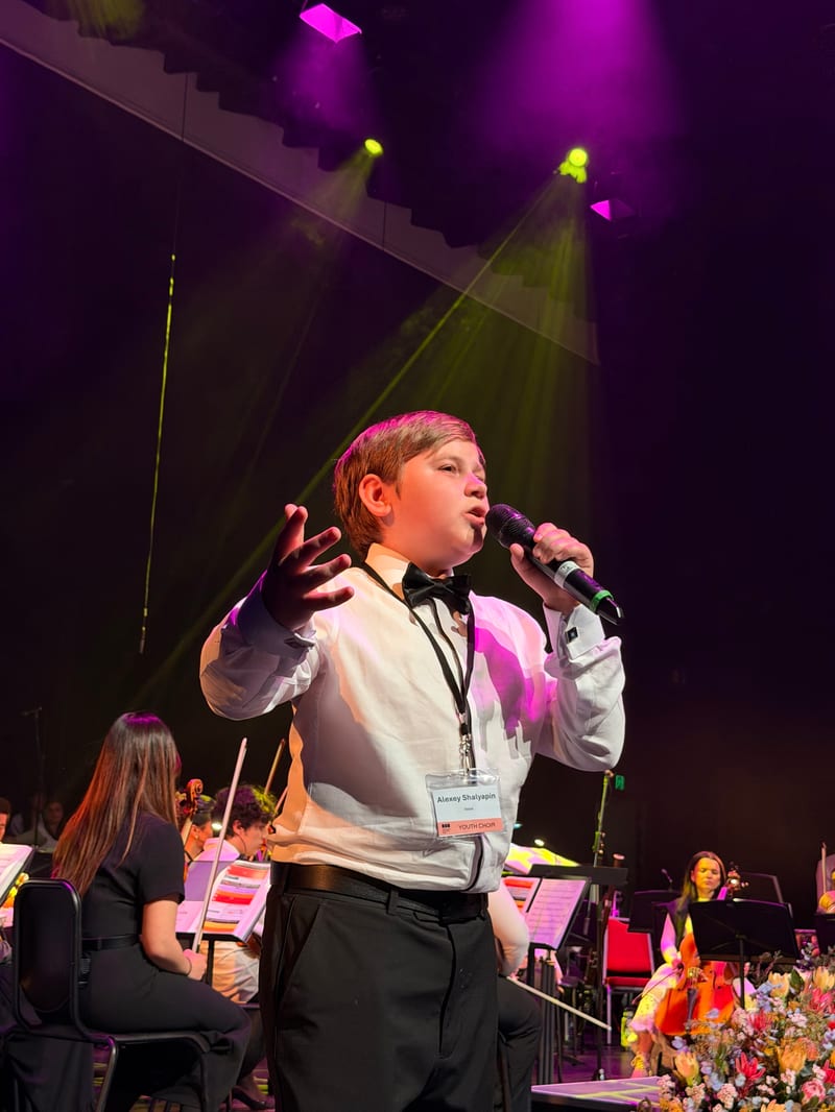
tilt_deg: +13.5
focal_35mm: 48
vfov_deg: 39.6
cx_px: 418
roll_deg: -3.4
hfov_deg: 30.3
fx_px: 1543
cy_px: 556
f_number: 1.78
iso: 200
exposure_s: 1/58
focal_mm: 6.76
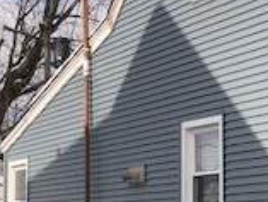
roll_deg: +2.5
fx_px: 914
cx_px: 358
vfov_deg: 12.5
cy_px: 140
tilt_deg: +3.3
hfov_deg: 15.8
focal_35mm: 118
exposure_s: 1/2667
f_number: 1.8
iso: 25
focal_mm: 3.99
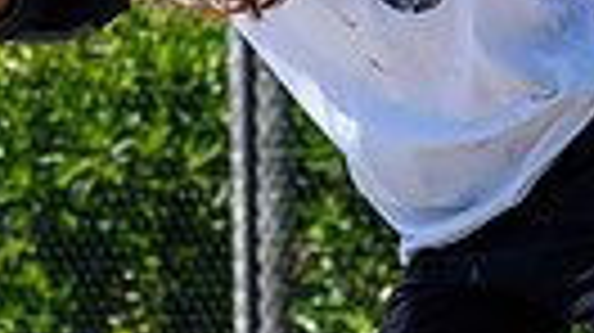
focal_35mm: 656
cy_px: 376
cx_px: 356
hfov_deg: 3.3
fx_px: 10324
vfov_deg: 1.8
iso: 200
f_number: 8
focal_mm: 95
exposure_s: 1/1000
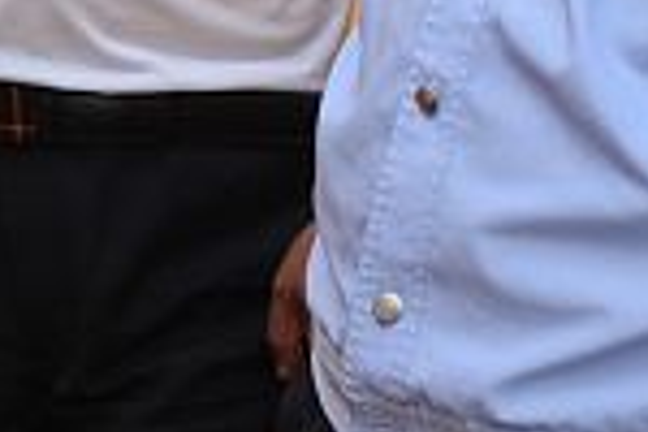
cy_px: -259
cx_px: -52
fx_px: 3456
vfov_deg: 7.0
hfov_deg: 10.6
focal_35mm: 192
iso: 640
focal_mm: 24
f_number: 8
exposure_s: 1/250
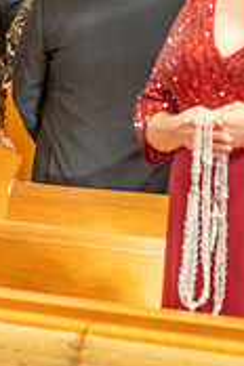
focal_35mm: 233
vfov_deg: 8.8
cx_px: -288
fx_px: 2369
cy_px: 167
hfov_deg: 5.7
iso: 1600
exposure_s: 1/160
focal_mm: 70
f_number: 2.8
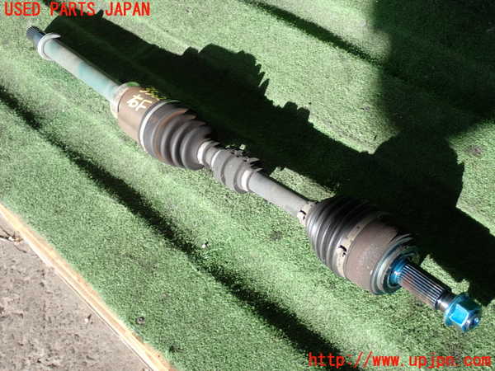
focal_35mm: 62
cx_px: 248
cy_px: 186
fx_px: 887
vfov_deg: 23.7
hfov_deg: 31.2
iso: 100
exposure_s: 1/200
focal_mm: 11.09
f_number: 3.6
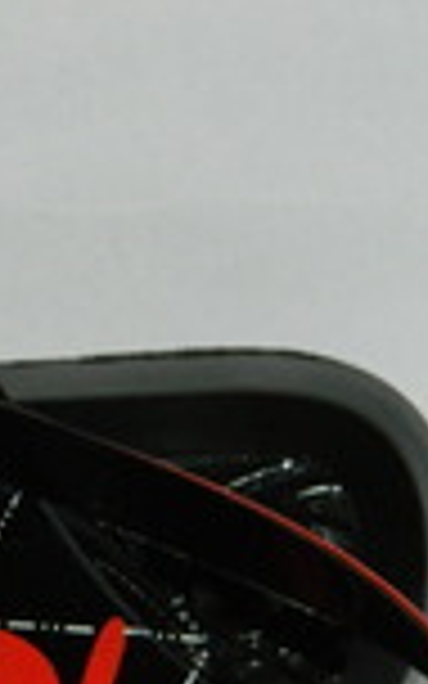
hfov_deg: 6.5
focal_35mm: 199
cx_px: -149
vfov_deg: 10.4
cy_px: 718
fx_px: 3714
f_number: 3.8
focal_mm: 10.2
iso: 200
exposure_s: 1/50
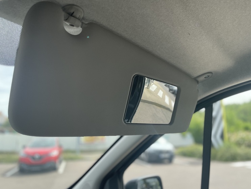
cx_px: 124
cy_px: 91
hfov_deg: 63.5
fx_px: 203
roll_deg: +0.7
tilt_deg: +10.6
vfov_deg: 49.7
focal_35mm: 28
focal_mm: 4.2
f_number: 1.6
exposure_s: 1/842
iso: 50
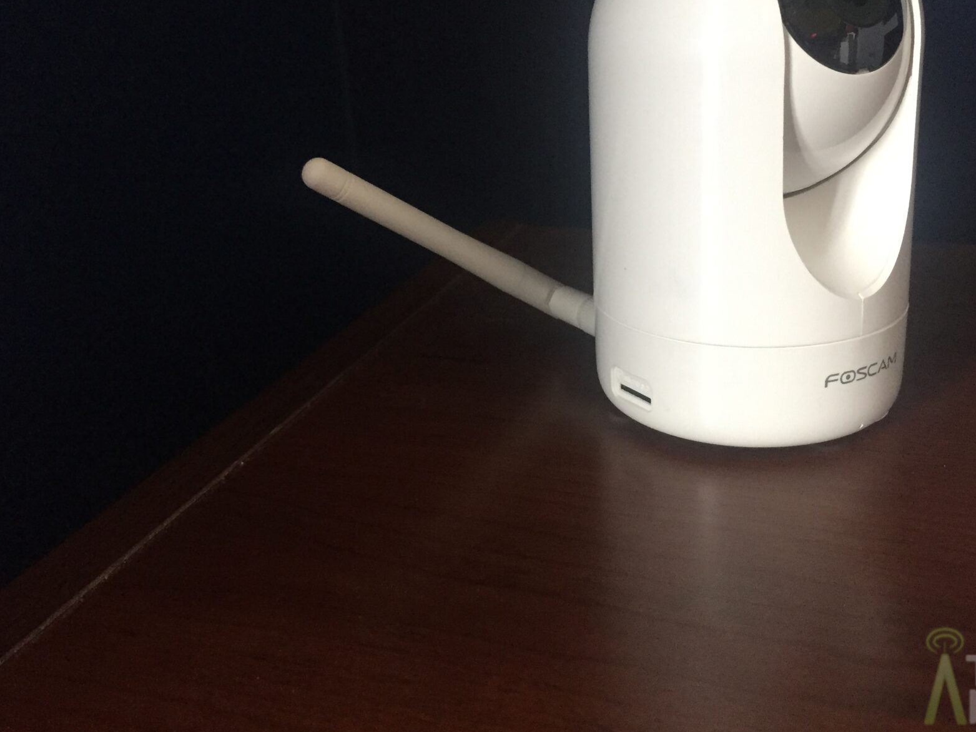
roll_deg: +5.6
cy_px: 255
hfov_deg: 48.9
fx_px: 1071
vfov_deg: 37.4
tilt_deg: -18.2
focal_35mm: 38
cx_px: 528
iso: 250
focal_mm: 4.15
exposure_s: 1/30
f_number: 2.2
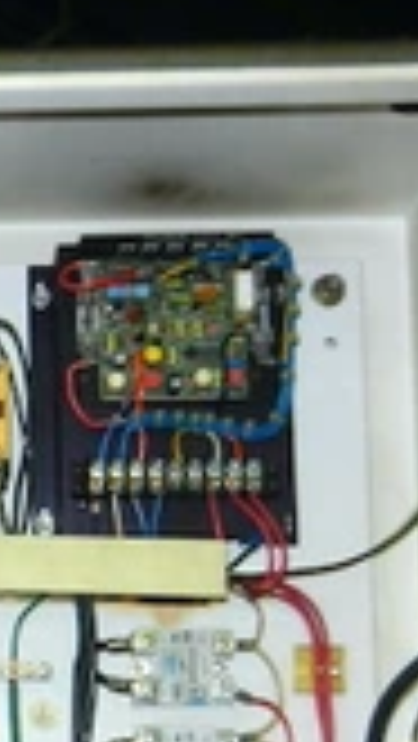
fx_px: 1298
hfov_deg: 17.3
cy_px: 648
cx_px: -108
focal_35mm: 66
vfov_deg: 30.7
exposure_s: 1/30
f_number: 3.5
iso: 200
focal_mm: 4.5
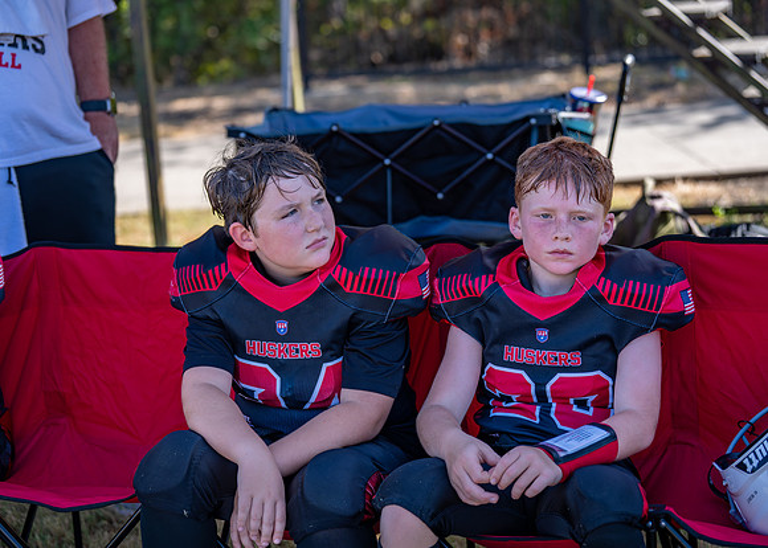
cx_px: 331
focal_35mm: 82
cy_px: 279
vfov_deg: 17.5
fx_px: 1785
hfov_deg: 24.3
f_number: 2.8
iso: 160
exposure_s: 1/800
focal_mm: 70
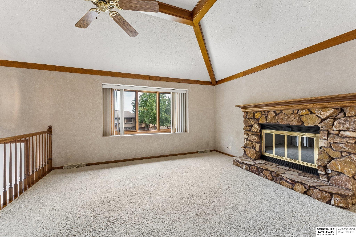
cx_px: 178
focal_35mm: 14
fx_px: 138
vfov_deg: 81.2
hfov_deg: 104.3
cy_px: 118
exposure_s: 1/30
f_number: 6.3
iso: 500
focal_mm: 14
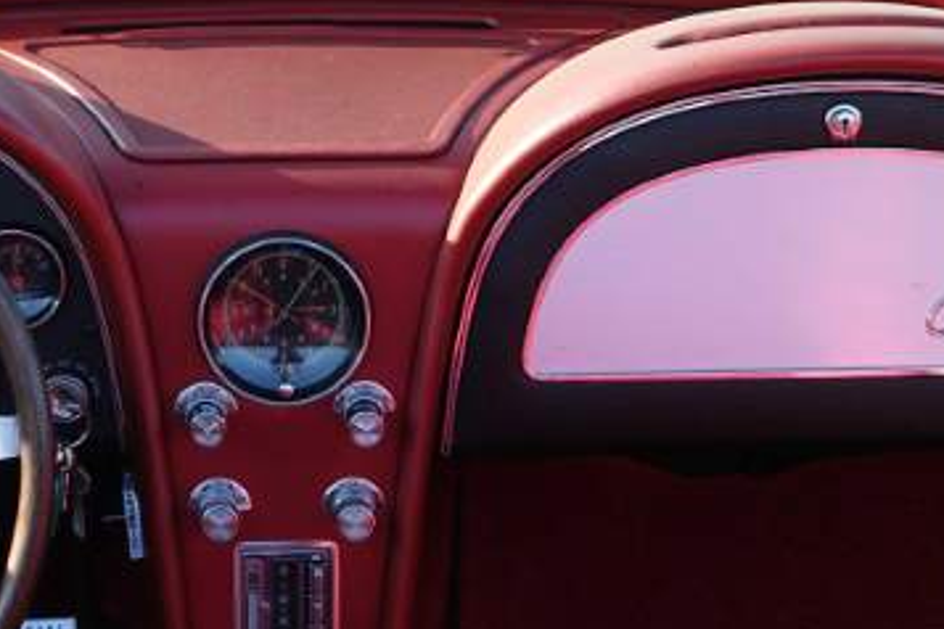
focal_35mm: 155
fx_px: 4064
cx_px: 249
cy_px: 135
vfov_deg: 8.8
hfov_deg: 13.2
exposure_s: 1/160
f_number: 4
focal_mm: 17.49
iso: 125
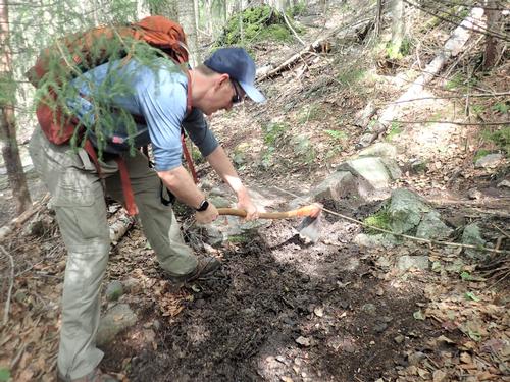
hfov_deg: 69.4
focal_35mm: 25
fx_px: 368
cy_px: 191
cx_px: 255
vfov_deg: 54.9
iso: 200
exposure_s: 1/60
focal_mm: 4.5
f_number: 2
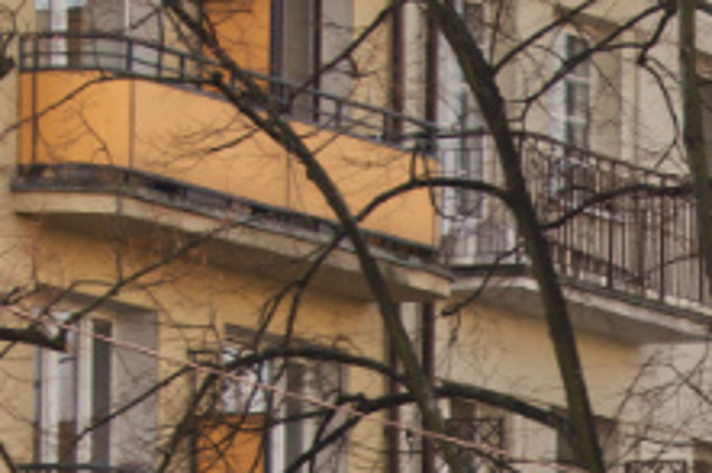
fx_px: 8868
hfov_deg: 4.5
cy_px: 1192
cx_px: 1285
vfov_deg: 3.0
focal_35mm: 449
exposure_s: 1/160
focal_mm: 55
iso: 100
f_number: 6.3
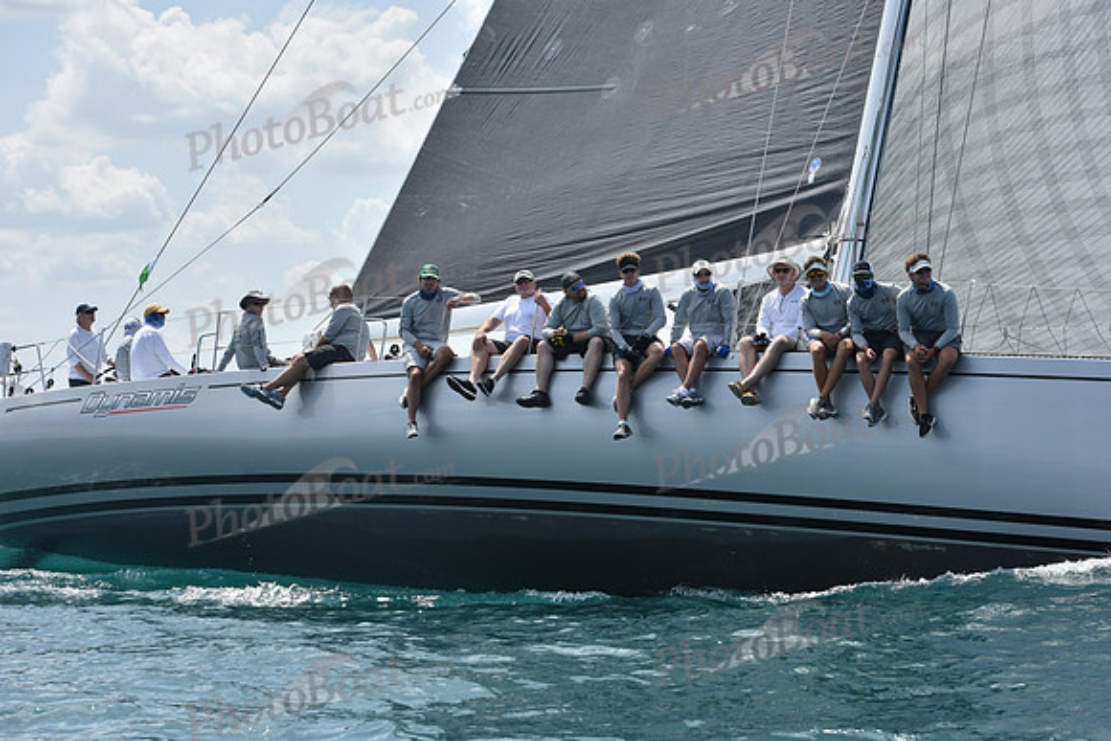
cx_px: 556
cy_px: 370
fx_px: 2469
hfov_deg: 25.4
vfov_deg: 17.1
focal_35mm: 80
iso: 250
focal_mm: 80
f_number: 7.1
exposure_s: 1/1250
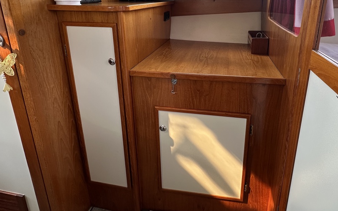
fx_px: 203
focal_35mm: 22
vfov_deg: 52.1
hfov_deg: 78.9
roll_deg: +0.0
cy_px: 47
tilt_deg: -16.2
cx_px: 198
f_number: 2.2
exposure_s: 1/99
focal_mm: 2.22
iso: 125
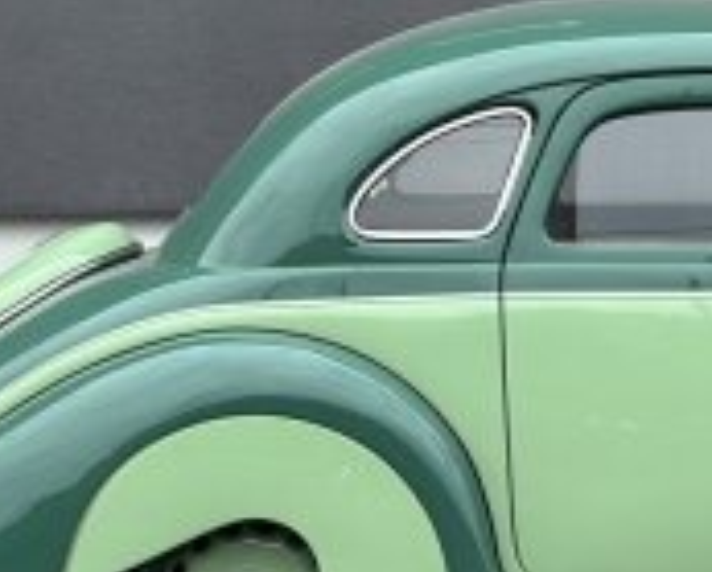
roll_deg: +0.5
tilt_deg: -8.5
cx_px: 868
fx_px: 3652
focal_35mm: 173
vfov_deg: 8.9
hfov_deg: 10.9
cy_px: 444
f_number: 1.78
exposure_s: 1/1590
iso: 80
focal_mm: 6.86
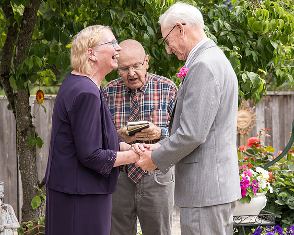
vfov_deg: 15.6
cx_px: 147
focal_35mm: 98
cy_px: 146
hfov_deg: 19.5
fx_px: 854
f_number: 5
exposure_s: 1/500
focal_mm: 70
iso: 400
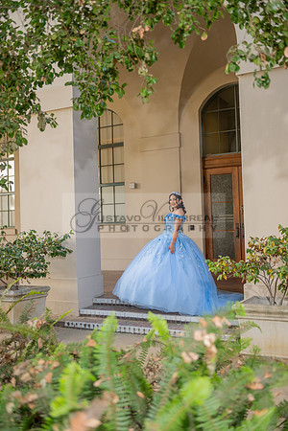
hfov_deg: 35.1
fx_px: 456
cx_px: 144
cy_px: 216
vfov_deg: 50.7
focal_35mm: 38
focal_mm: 38
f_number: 2.8
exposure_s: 1/200
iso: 200
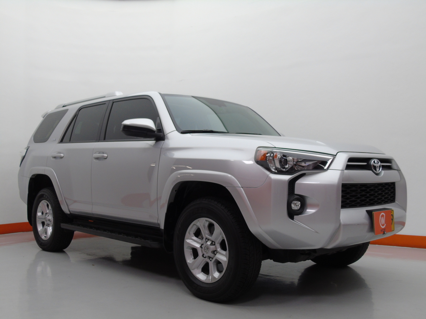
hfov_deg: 54.0
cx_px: 213
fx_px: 418
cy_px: 160
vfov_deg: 41.8
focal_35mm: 34
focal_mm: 6.1
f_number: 3.8
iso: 80
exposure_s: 1/30
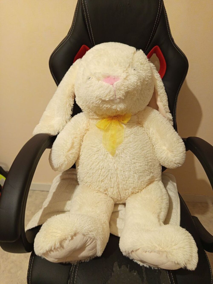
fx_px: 197
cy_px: 142
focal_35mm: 24
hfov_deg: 56.8
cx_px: 106
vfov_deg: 71.6
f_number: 1.7
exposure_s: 1/33.3
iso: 813
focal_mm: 5.24
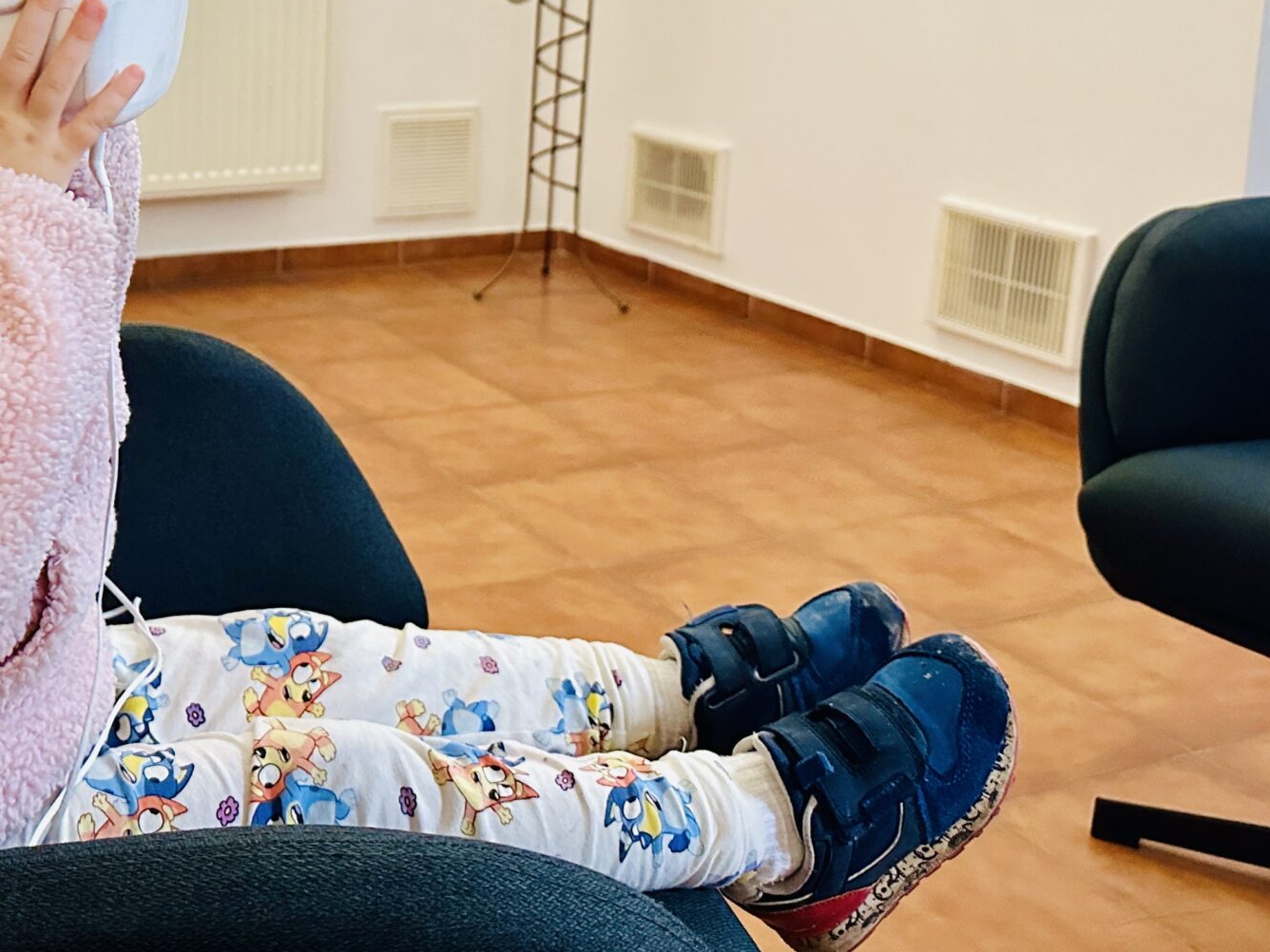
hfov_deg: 38.7
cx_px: 153
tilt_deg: -9.8
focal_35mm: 46
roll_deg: -0.7
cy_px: 146
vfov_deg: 30.5
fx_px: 1688
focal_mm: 6.86
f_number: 1.78
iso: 500
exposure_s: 1/50
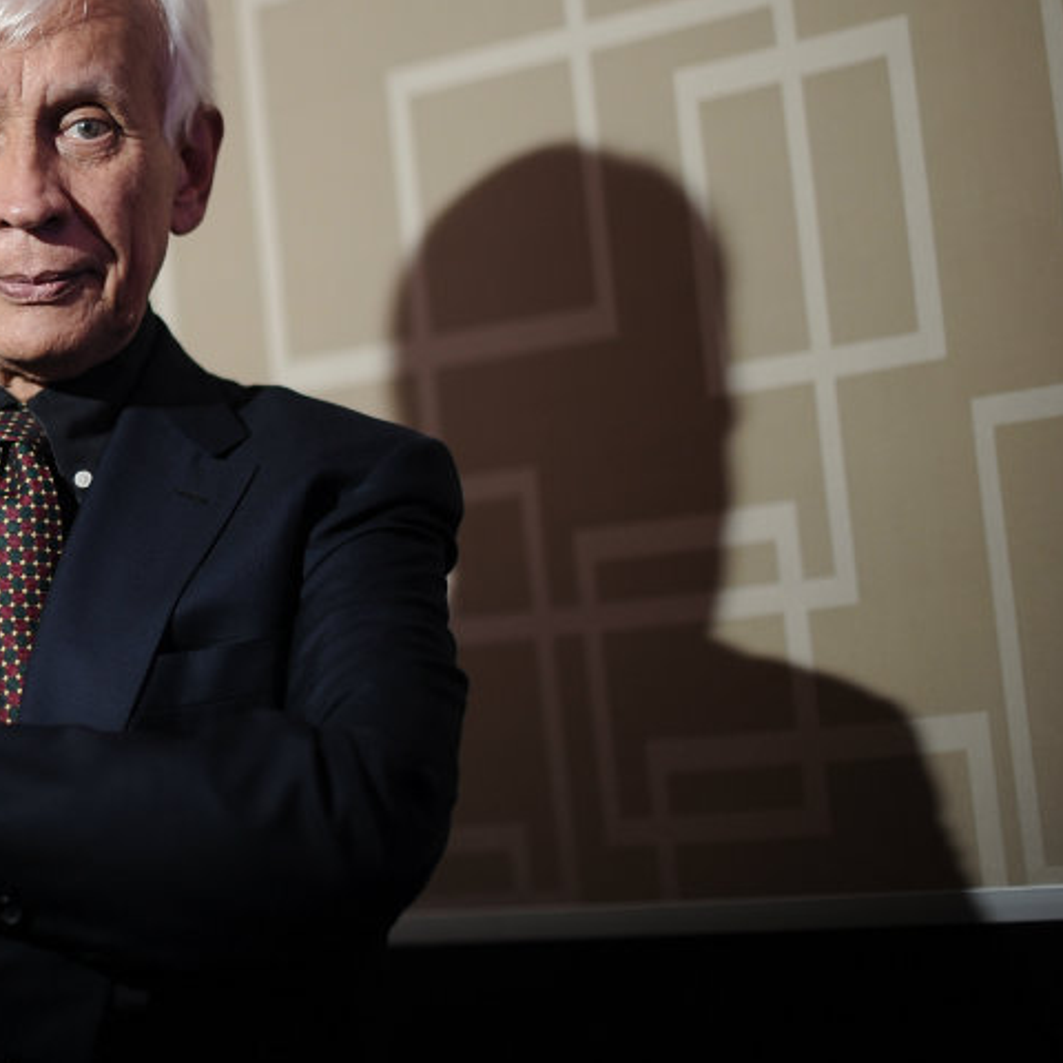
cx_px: -22
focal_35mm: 87
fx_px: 3023
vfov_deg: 19.9
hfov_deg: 19.3
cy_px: 367
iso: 500
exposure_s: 1/125
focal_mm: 50
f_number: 1.4
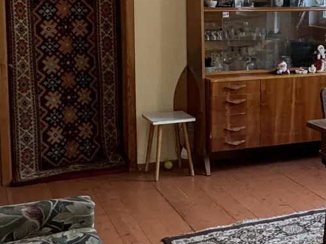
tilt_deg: -5.6
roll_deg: -0.4
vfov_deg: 21.7
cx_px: 293
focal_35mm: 67
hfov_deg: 27.9
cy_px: 61
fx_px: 631
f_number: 2.2
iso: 320
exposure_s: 1/86
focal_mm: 2.22
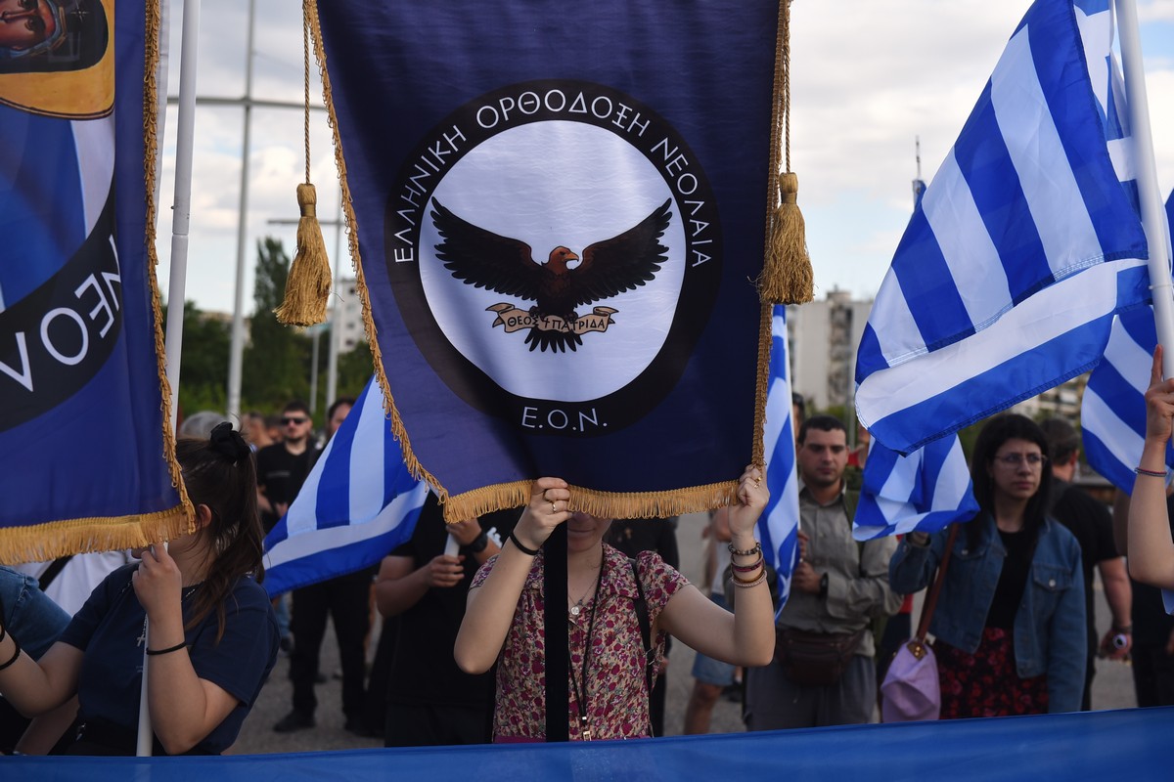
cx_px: 587
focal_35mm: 56
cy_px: 391
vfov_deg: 24.2
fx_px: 1826
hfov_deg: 35.6
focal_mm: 56
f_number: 4
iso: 400
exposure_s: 1/1250
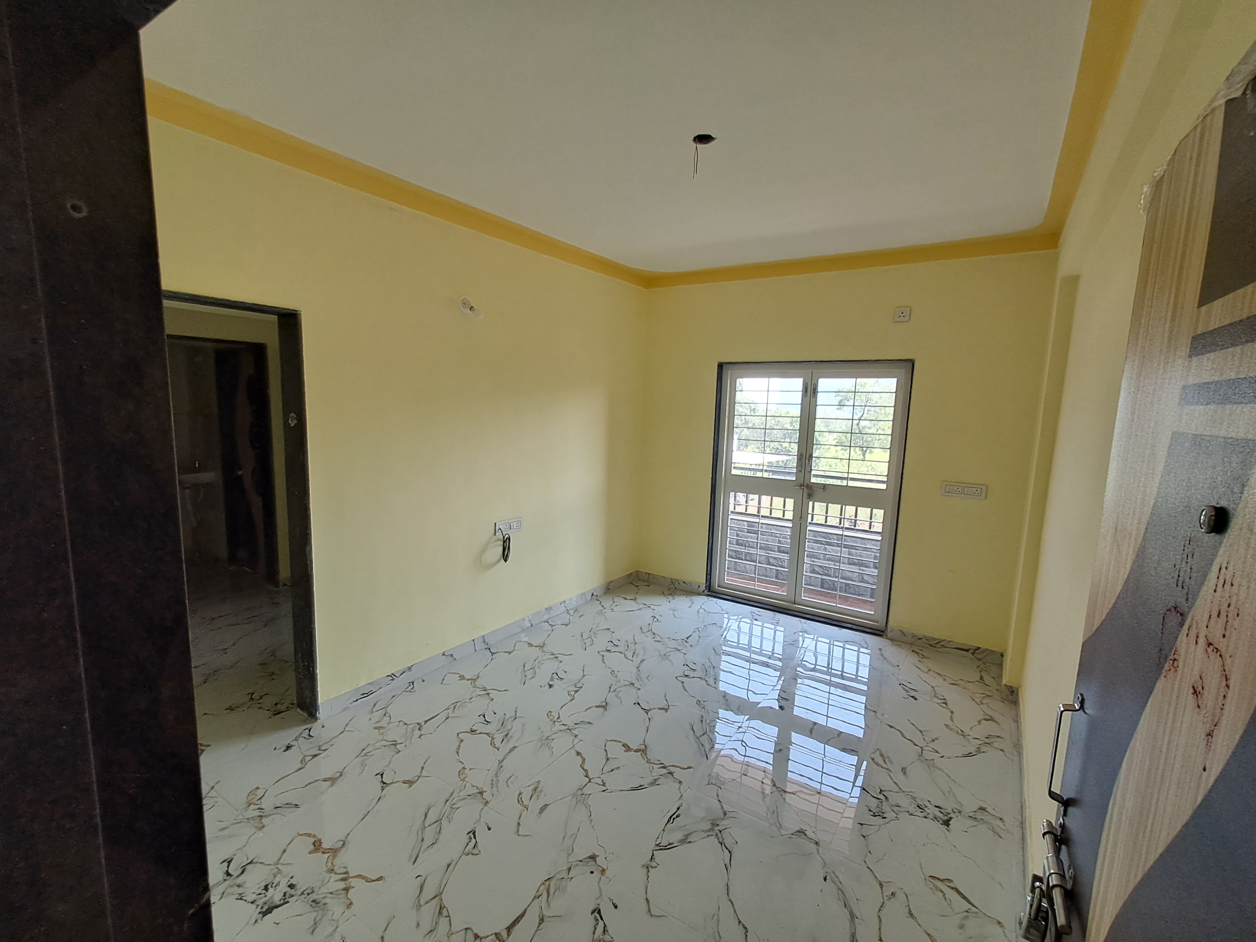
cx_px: 628
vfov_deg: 78.1
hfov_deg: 94.5
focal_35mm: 16
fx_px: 581
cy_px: 471
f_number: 2.2
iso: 40
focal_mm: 1.64
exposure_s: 1/100
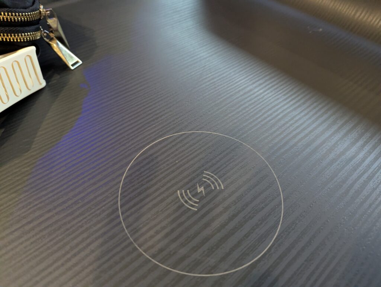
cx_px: 190
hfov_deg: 71.5
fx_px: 265
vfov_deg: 56.9
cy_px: 144
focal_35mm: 24
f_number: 1.85
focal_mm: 6.81
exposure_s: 1/50
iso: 1689
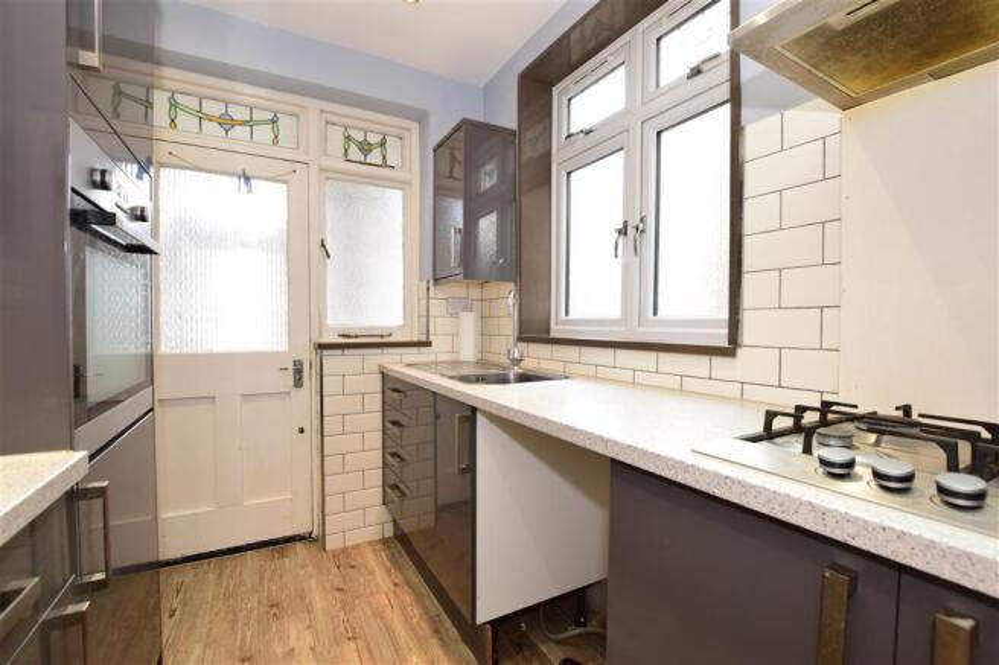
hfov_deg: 100.4
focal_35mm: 15
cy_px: 332
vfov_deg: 77.3
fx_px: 416
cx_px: 500
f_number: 8
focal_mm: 10
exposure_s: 1/13
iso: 500
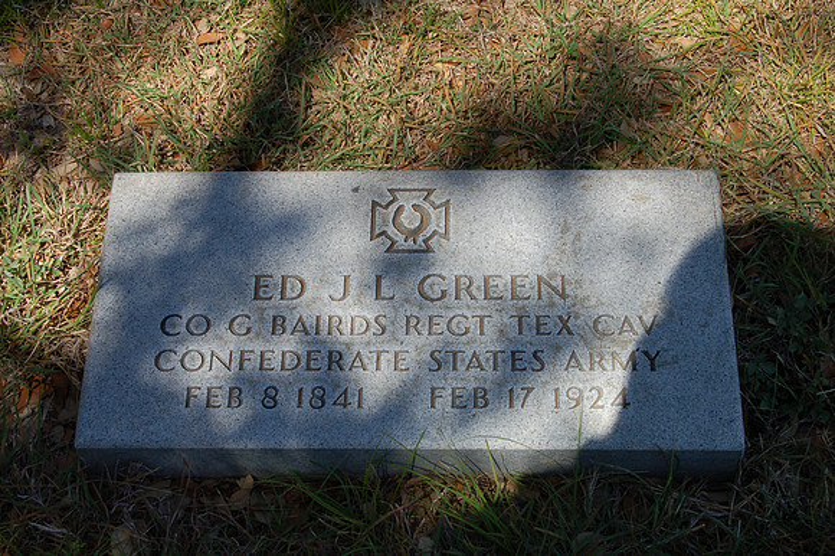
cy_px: 278
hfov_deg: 31.9
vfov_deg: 21.5
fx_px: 1460
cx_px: 418
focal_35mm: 63
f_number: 14
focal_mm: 42
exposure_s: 1/250
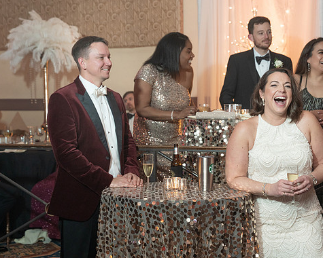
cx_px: 178
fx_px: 593
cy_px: 126
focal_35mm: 62
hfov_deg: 30.5
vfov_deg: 24.6
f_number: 4
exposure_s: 1/125
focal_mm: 52
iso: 2000
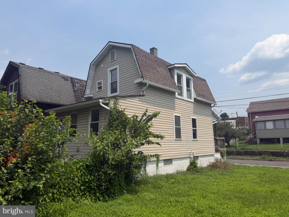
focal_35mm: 24
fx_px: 200
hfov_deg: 71.6
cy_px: 108
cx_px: 144
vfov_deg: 56.8
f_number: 1.78
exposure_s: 1/6711
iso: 80
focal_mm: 6.76
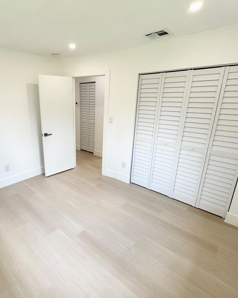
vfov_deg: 83.3
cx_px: 83
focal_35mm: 19
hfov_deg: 69.3
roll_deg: +0.1
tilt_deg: -17.4
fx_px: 167
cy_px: 148
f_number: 2.2
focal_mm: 2.22
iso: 40
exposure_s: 1/121
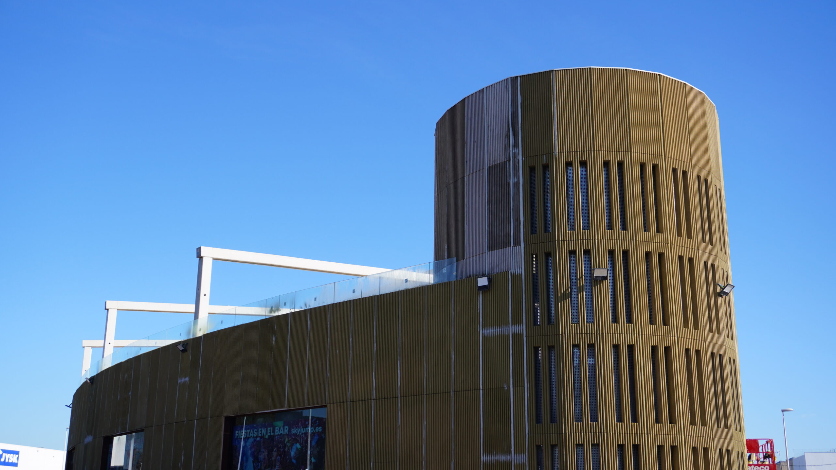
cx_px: 418
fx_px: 943
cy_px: 233
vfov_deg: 28.0
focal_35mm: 43
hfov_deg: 47.8
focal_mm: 27
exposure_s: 1/500
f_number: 5
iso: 100
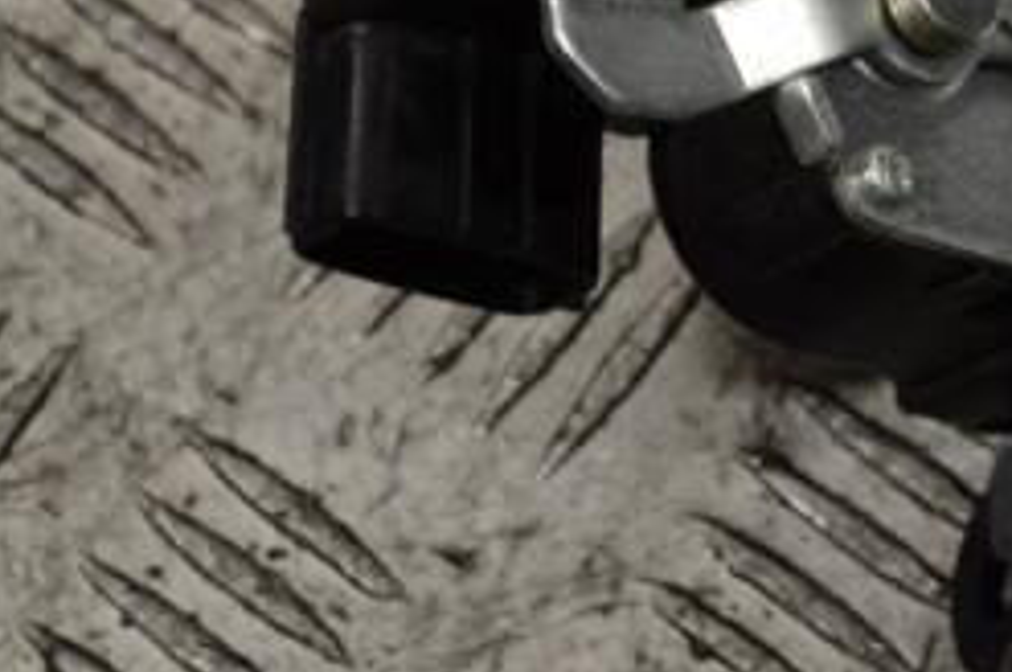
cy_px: -45
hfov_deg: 12.4
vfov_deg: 8.3
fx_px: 4610
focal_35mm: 164
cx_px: 914
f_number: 5.3
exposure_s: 1/40
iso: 100
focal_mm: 45
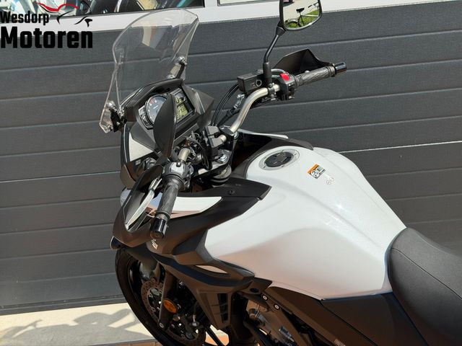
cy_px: 173
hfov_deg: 39.7
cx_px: 231
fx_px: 641
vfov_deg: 30.3
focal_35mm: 48
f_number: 1.78
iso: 64
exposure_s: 1/5587
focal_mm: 6.76
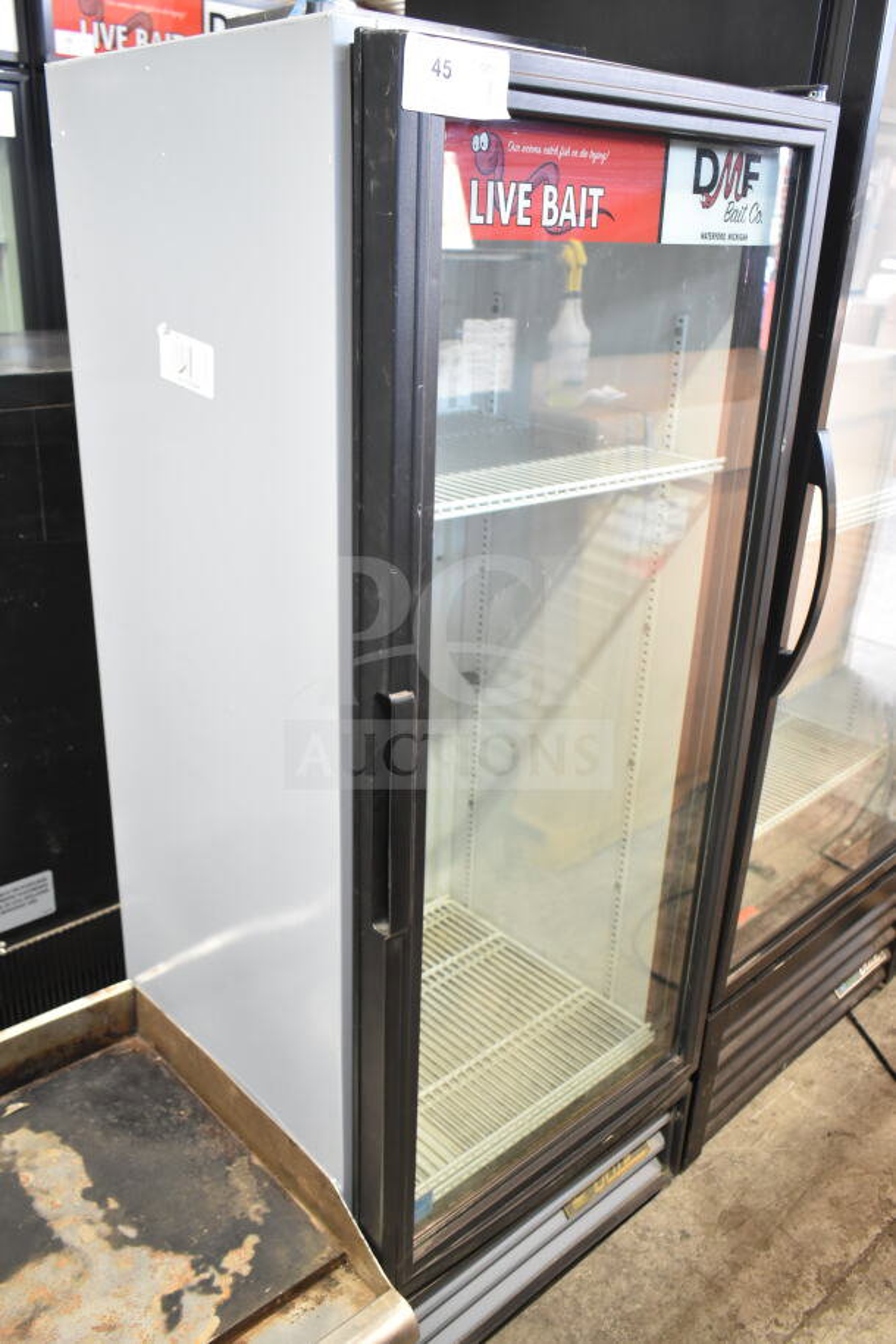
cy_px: 672
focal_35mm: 30
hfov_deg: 43.6
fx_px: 1119
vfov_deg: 61.9
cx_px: 448
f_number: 3.5
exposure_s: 1/80
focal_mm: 20
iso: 1600
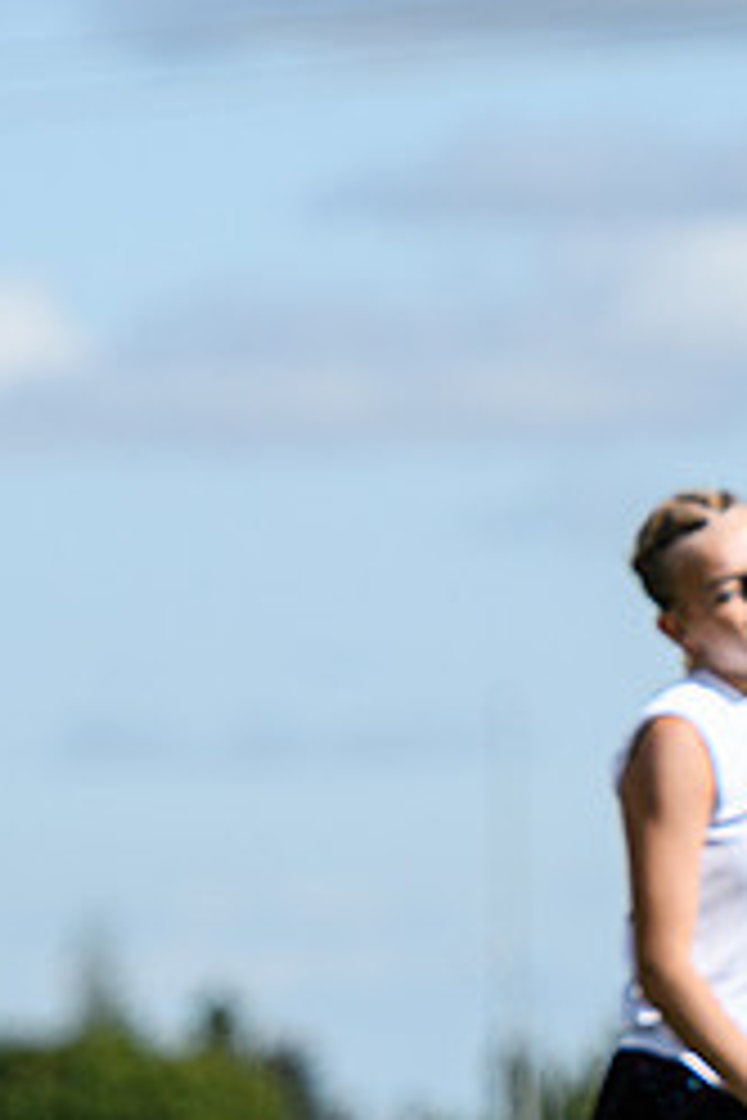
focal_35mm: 698
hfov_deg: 2.0
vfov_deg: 3.0
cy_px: 868
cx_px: 1449
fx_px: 21724
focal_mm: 145
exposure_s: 1/2000
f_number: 3.2
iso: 100
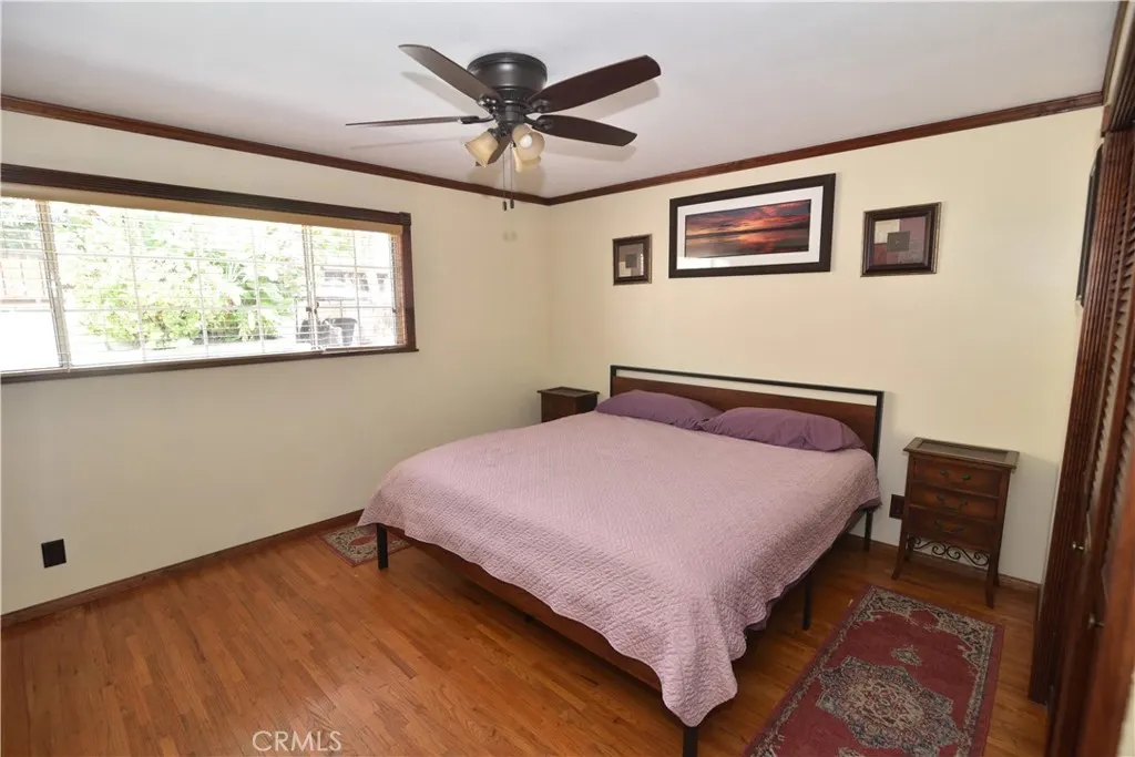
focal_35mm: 16
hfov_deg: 96.7
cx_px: 568
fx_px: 504
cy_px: 378
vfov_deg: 73.8
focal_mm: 16
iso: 800
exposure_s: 1/100
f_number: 5
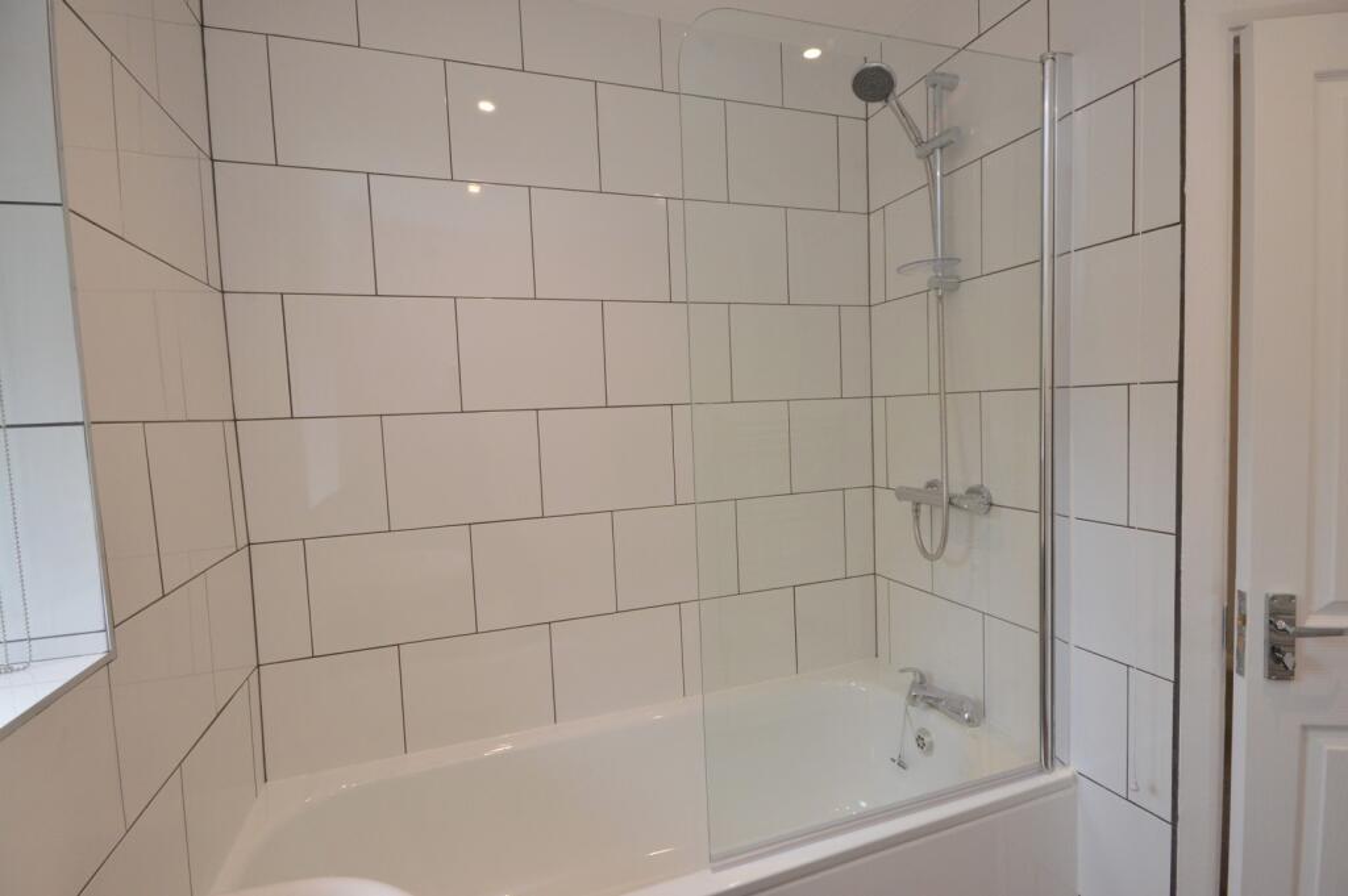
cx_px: 674
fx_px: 617
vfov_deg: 72.0
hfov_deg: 95.0
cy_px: 448
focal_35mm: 16
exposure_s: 1/30
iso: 800
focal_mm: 11
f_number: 13
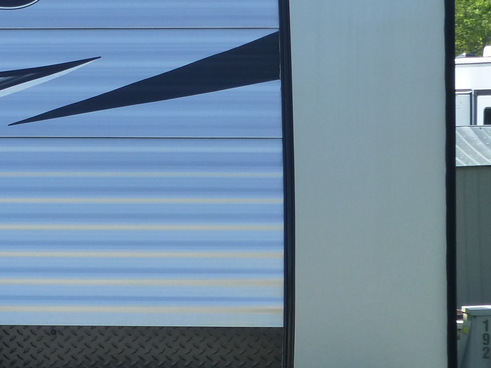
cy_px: 170
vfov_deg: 9.6
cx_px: -69
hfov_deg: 12.6
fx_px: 2184
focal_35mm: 154
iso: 160
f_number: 4.4
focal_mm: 9
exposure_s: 1/500
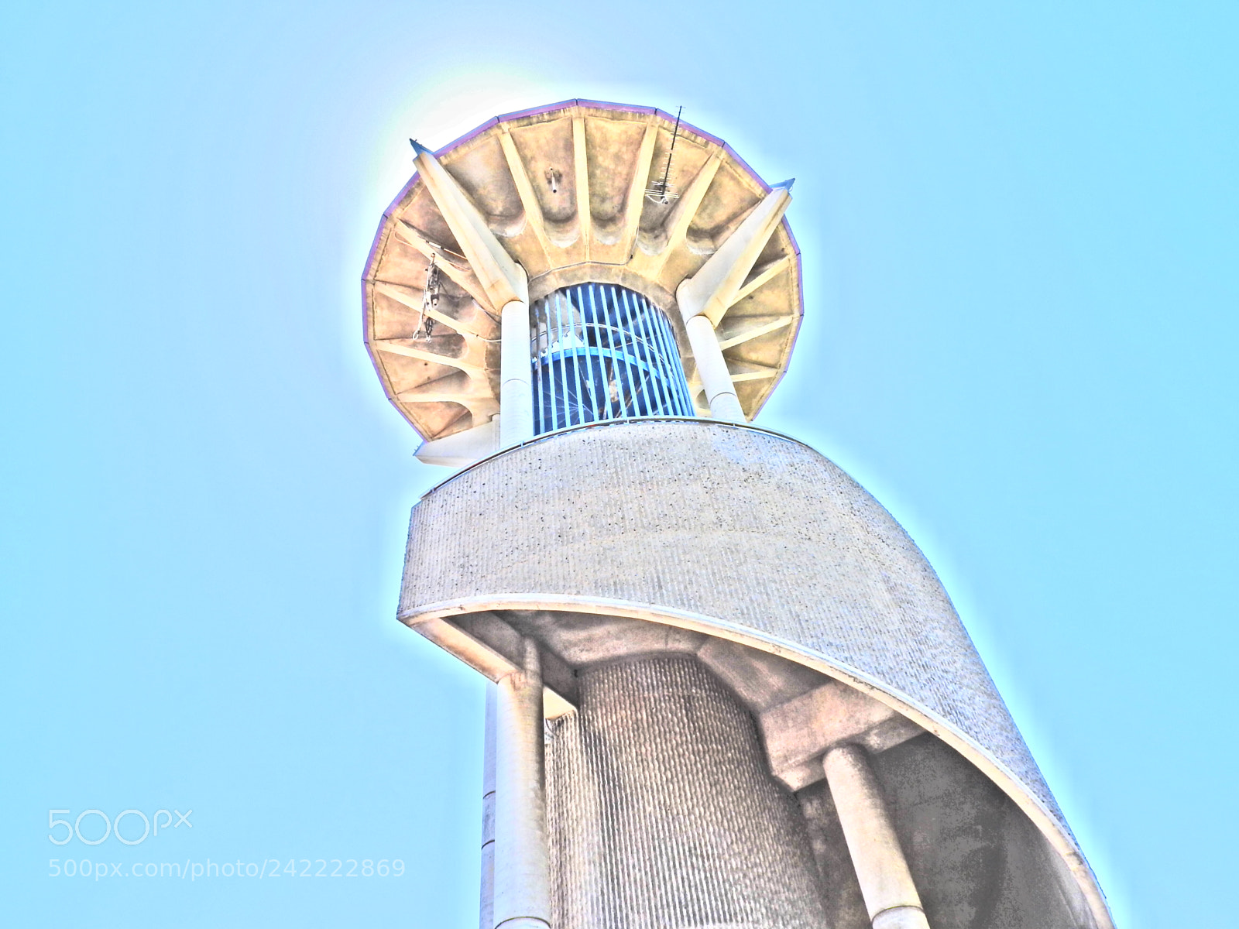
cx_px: 620
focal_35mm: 24
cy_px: 464
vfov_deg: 56.8
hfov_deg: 71.6
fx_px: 859
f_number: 7.6
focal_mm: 4.3
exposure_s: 1/100
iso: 100
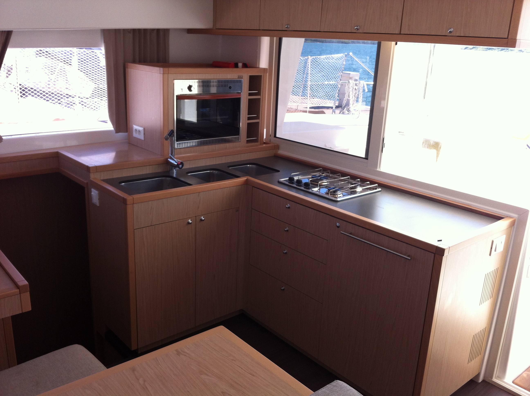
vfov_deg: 40.6
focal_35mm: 35
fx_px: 535
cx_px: 265
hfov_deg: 52.7
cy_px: 198
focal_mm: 3.85
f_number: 2.8
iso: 80
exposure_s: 1/172
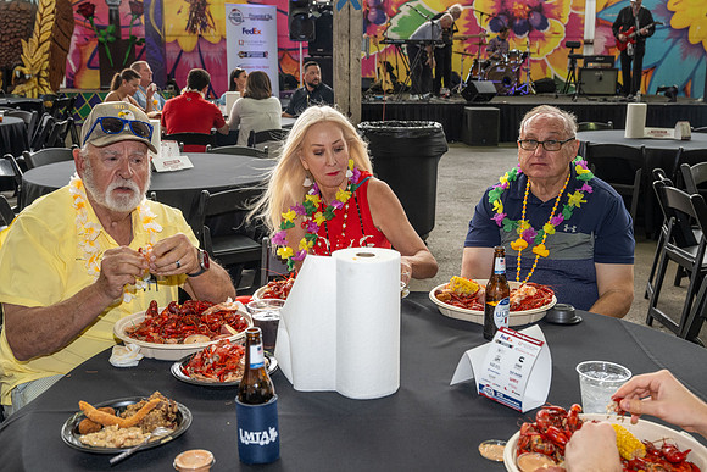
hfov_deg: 47.4
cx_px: 354
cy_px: 236
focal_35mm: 41
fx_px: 805
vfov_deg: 32.6
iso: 720
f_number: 6.3
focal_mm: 41
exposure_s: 1/60
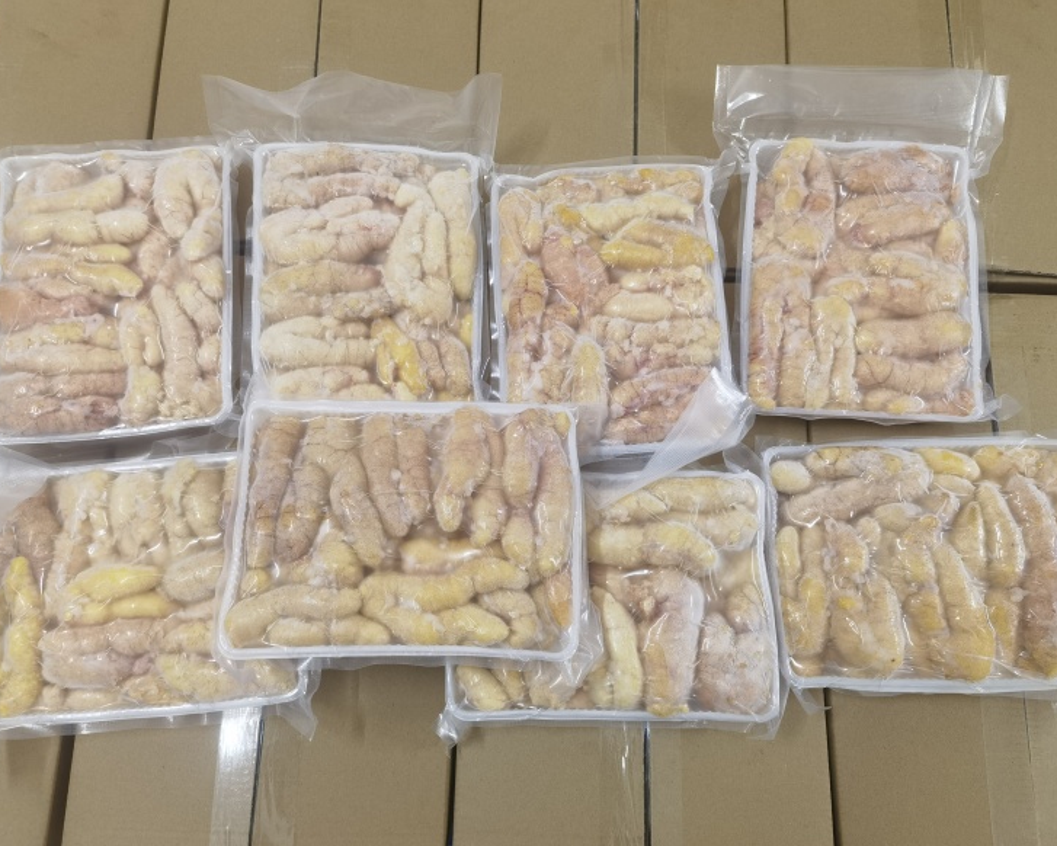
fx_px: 907
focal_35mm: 29
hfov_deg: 60.4
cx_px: 525
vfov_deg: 50.0
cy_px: 433
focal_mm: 6.67
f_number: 1.9
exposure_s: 1/50
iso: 160
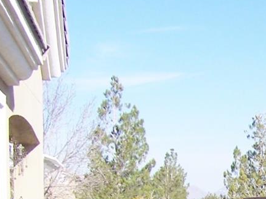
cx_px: 381
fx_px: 1014
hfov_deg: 14.1
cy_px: 278
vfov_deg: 10.9
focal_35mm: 132
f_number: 4
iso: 64
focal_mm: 6.3
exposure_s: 1/500
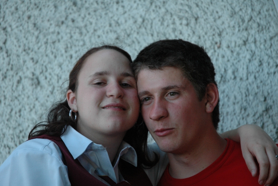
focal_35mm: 94
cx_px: 139
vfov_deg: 14.5
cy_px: 92
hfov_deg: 21.7
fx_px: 726
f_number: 5
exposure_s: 1/100
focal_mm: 62
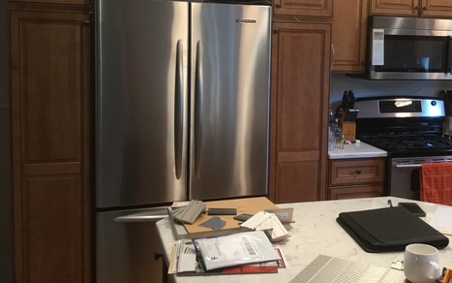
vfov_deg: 28.4
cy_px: 95
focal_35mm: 45
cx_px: 302
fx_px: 554
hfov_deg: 43.7
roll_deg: -3.0
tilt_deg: -3.6
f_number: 2.4
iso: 100
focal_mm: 3.3
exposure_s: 1/30
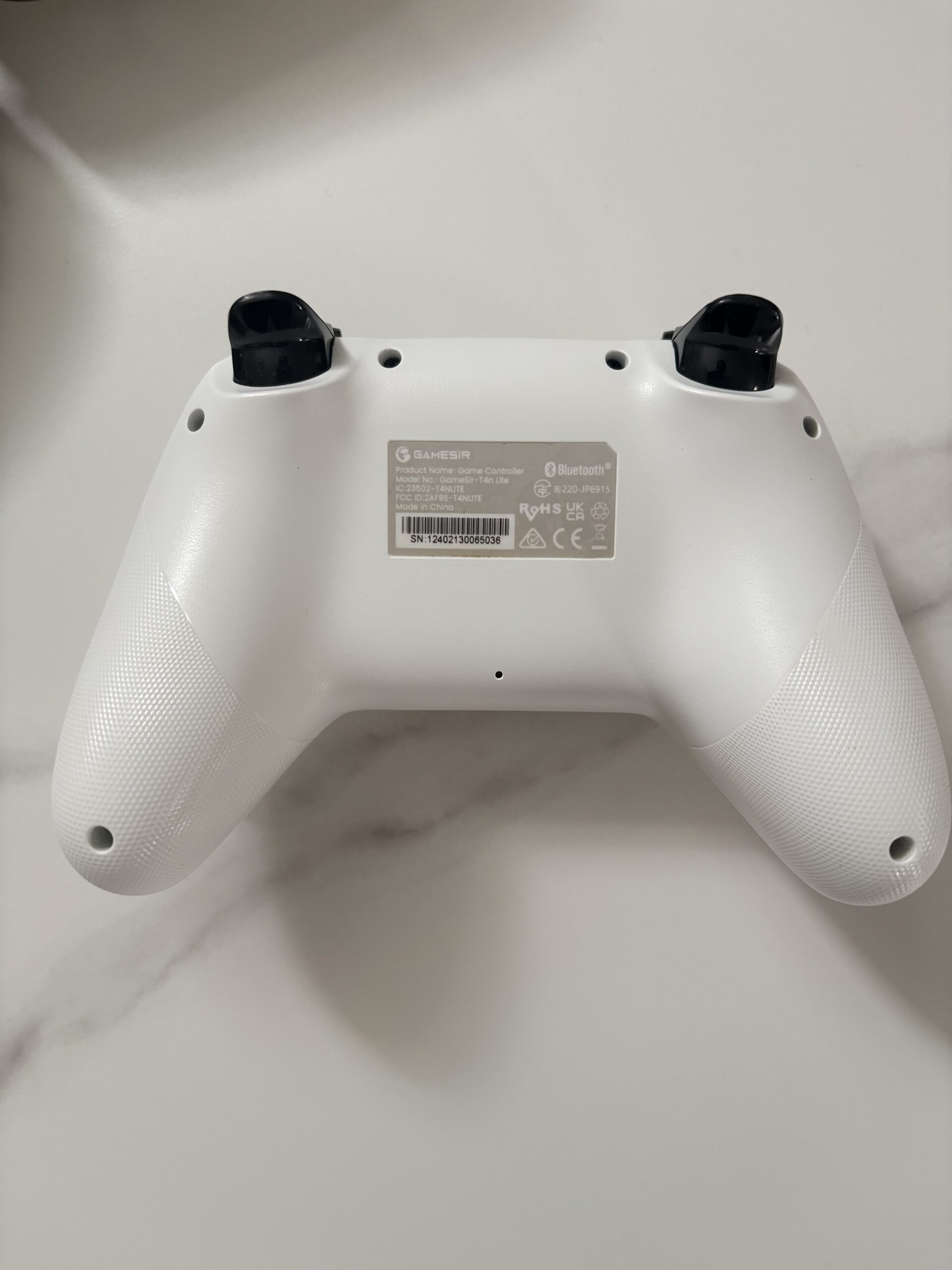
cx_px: 476
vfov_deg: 67.3
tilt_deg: -89.2
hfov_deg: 53.1
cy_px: 635
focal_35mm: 26
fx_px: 953
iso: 160
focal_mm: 5.96
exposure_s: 1/60
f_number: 1.6
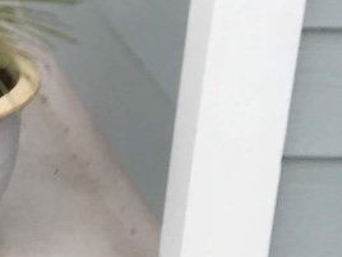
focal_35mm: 173
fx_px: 1709
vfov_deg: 8.4
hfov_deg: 9.9
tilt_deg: -20.2
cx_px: -510
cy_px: -95
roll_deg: +0.0
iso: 32
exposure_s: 1/60
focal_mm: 4.15
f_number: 2.2
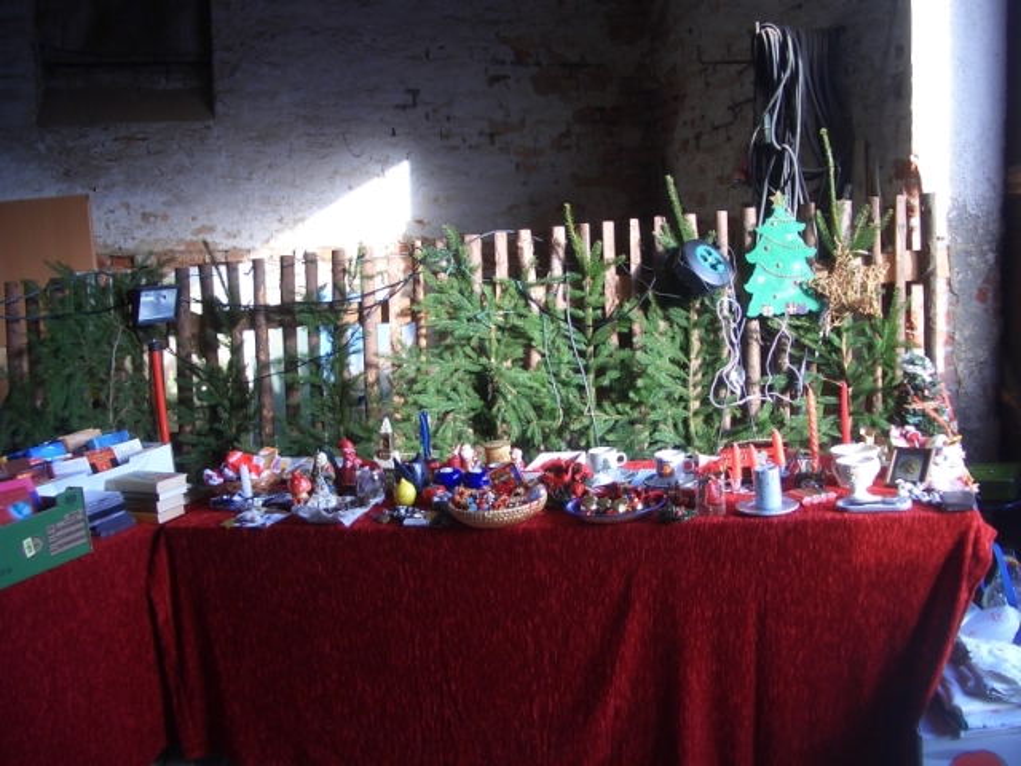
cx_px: 510
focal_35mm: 35
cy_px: 383
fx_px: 1032
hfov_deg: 52.6
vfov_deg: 40.7
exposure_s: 1/80
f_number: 2.6
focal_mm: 5.8
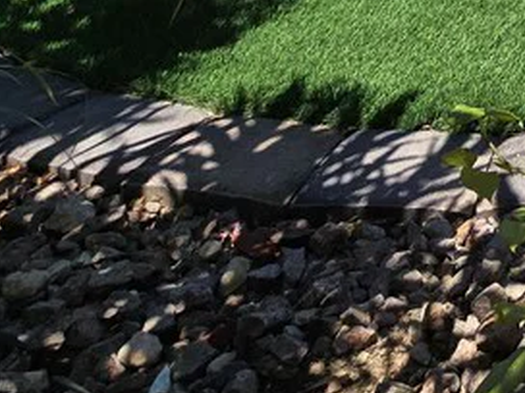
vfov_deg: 21.6
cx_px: 772
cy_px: -279
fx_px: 743
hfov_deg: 27.7
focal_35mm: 49
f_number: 2.2
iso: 50
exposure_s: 1/2021
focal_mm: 2.2
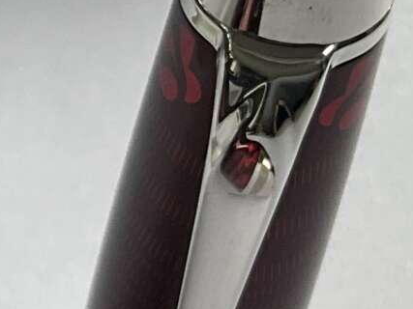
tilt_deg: -55.8
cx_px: -378
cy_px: 428
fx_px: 2075
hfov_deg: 10.5
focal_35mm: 174
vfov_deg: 8.4
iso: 25
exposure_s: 1/122
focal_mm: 3
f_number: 1.8
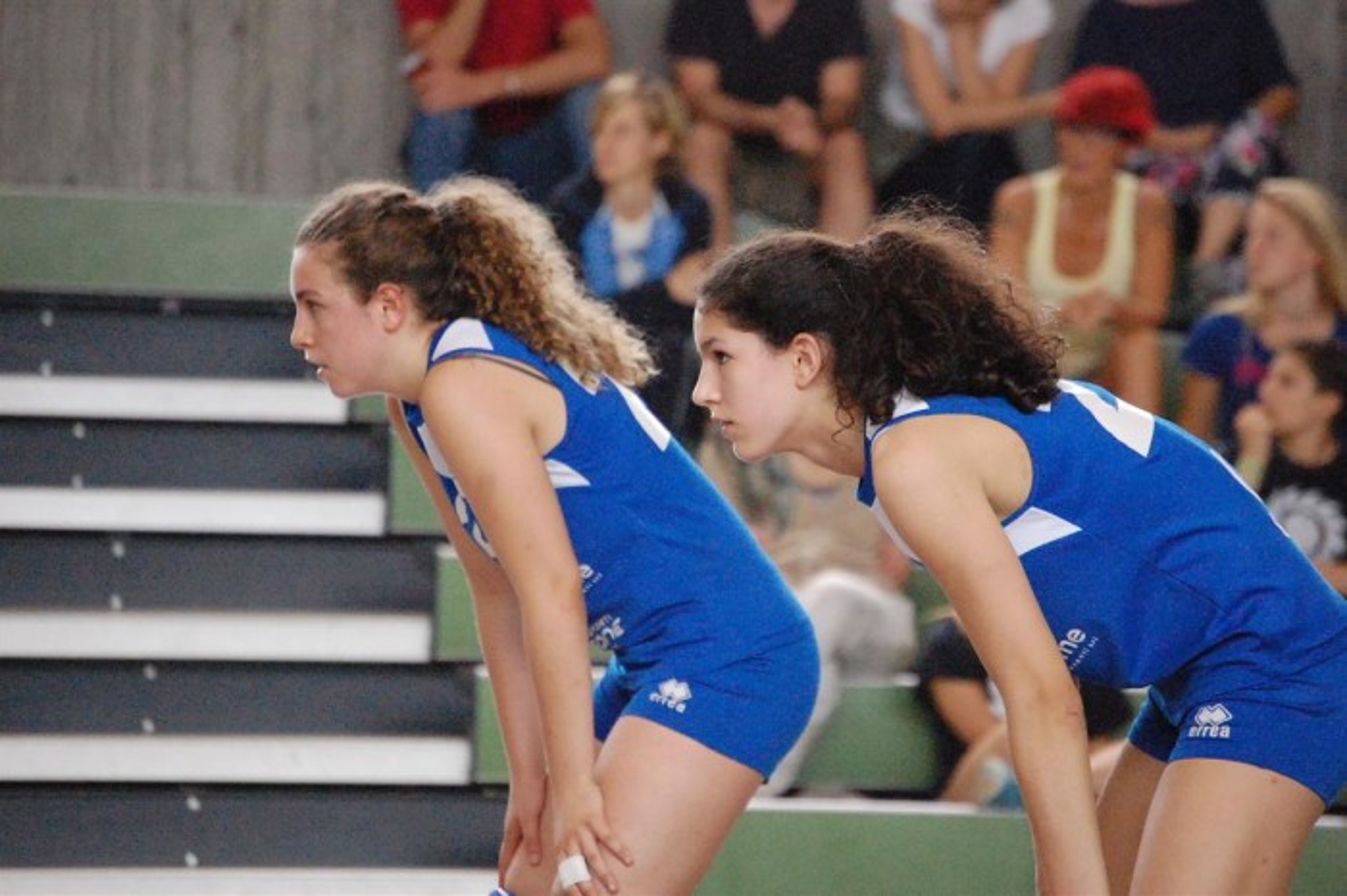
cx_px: 674
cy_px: 448
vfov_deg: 4.6
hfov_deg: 6.9
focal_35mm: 300
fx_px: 11219
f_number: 5.6
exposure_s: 1/160
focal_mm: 200
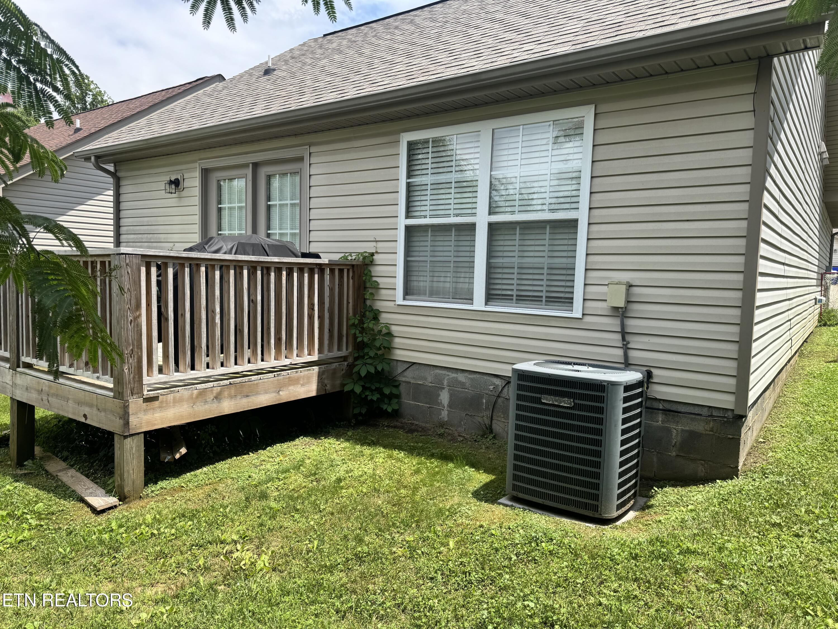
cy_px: 314
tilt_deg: -4.6
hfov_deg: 71.6
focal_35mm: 24
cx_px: 419
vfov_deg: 56.8
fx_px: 581
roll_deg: -1.0
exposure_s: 1/2252
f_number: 1.78
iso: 80
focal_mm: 6.76
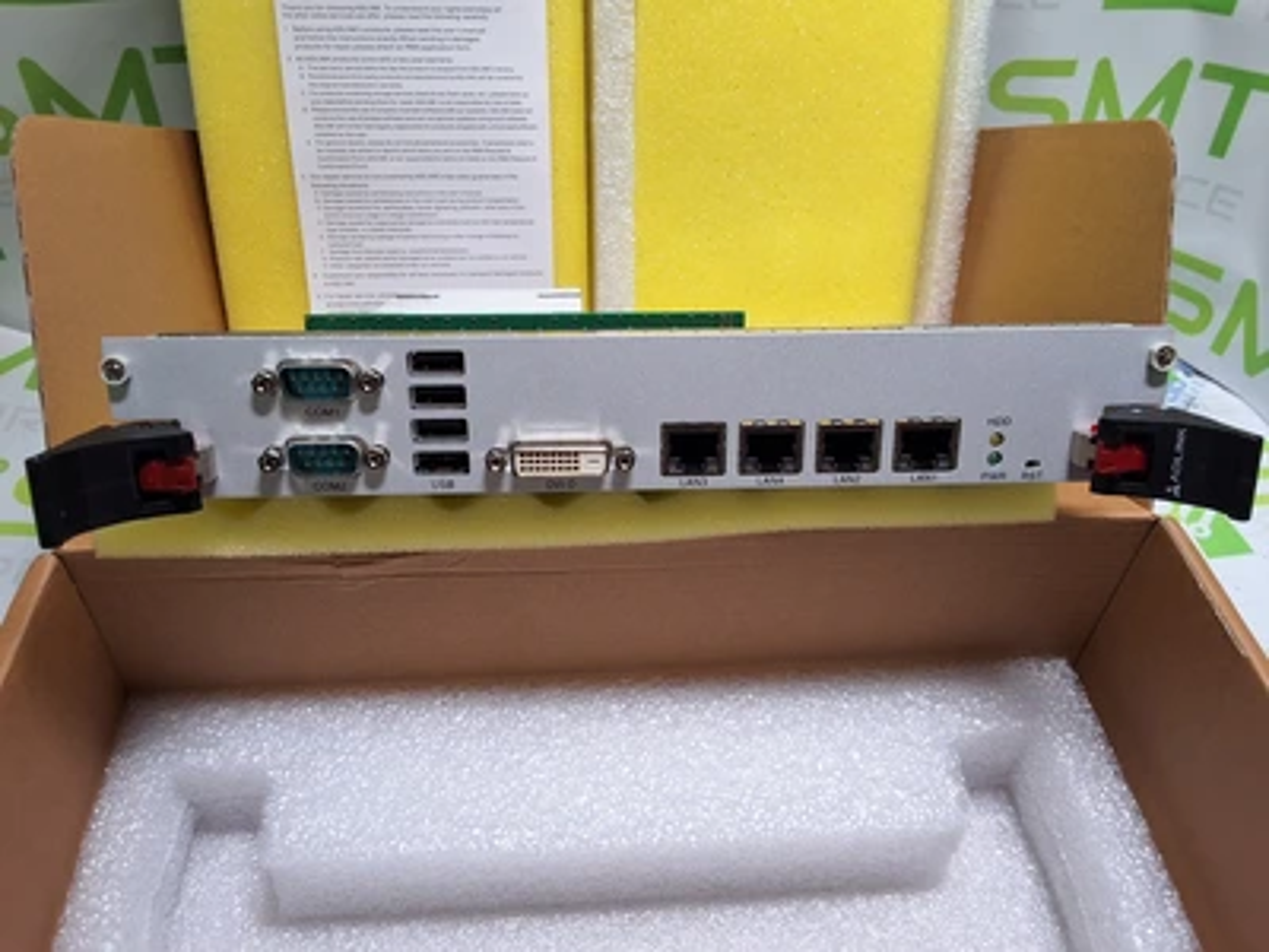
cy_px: 476
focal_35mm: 28
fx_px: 1026
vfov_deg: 49.7
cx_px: 634
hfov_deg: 63.4
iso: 50
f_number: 1.9
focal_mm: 2.91
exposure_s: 1/120
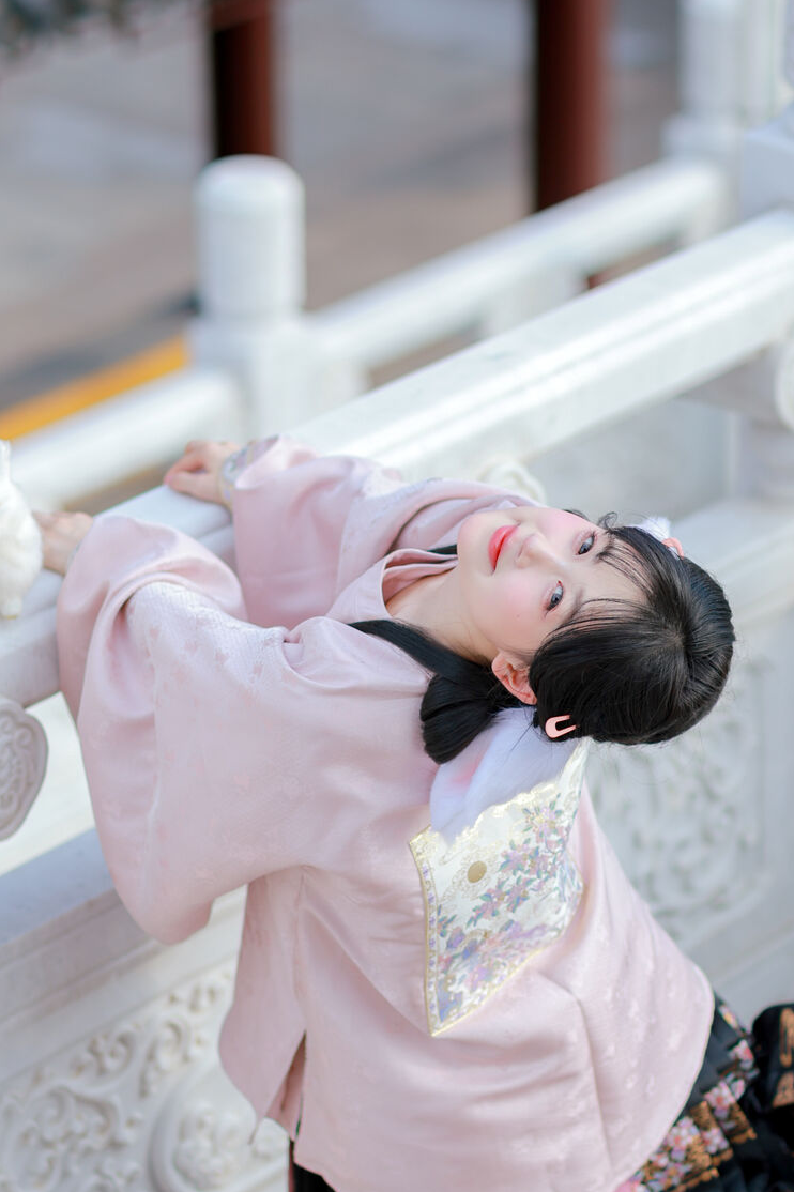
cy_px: 746
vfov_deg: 14.7
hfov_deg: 9.9
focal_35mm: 139
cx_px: 513
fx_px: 4601
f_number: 2.2
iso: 100
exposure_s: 1/1250
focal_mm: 85
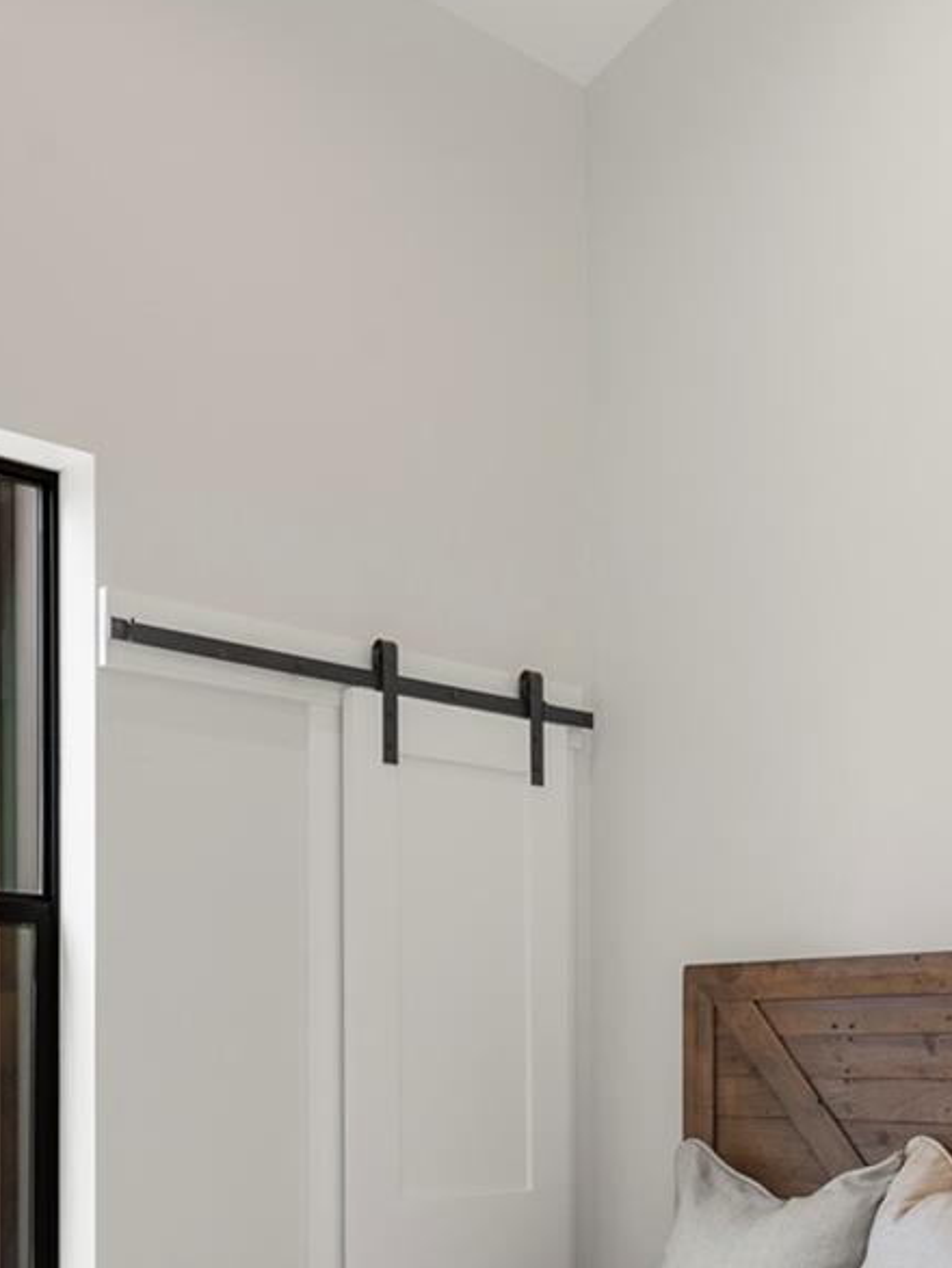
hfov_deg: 34.4
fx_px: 1539
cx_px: 472
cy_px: 1058
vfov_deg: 42.3
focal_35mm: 42
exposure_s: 1/2
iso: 250
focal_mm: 16
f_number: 10
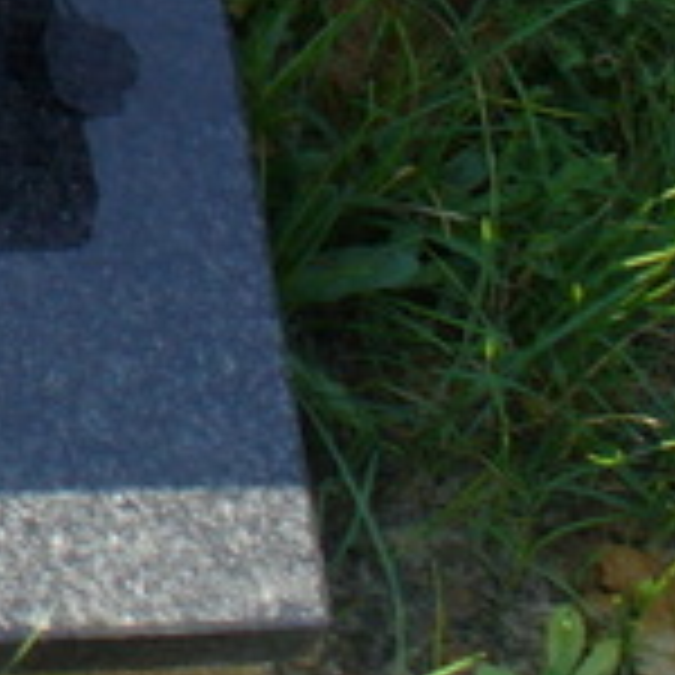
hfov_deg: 9.1
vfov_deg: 9.6
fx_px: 3861
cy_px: -400
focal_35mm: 175
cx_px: -886
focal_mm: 6.1
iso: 80
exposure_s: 1/400
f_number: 2.8
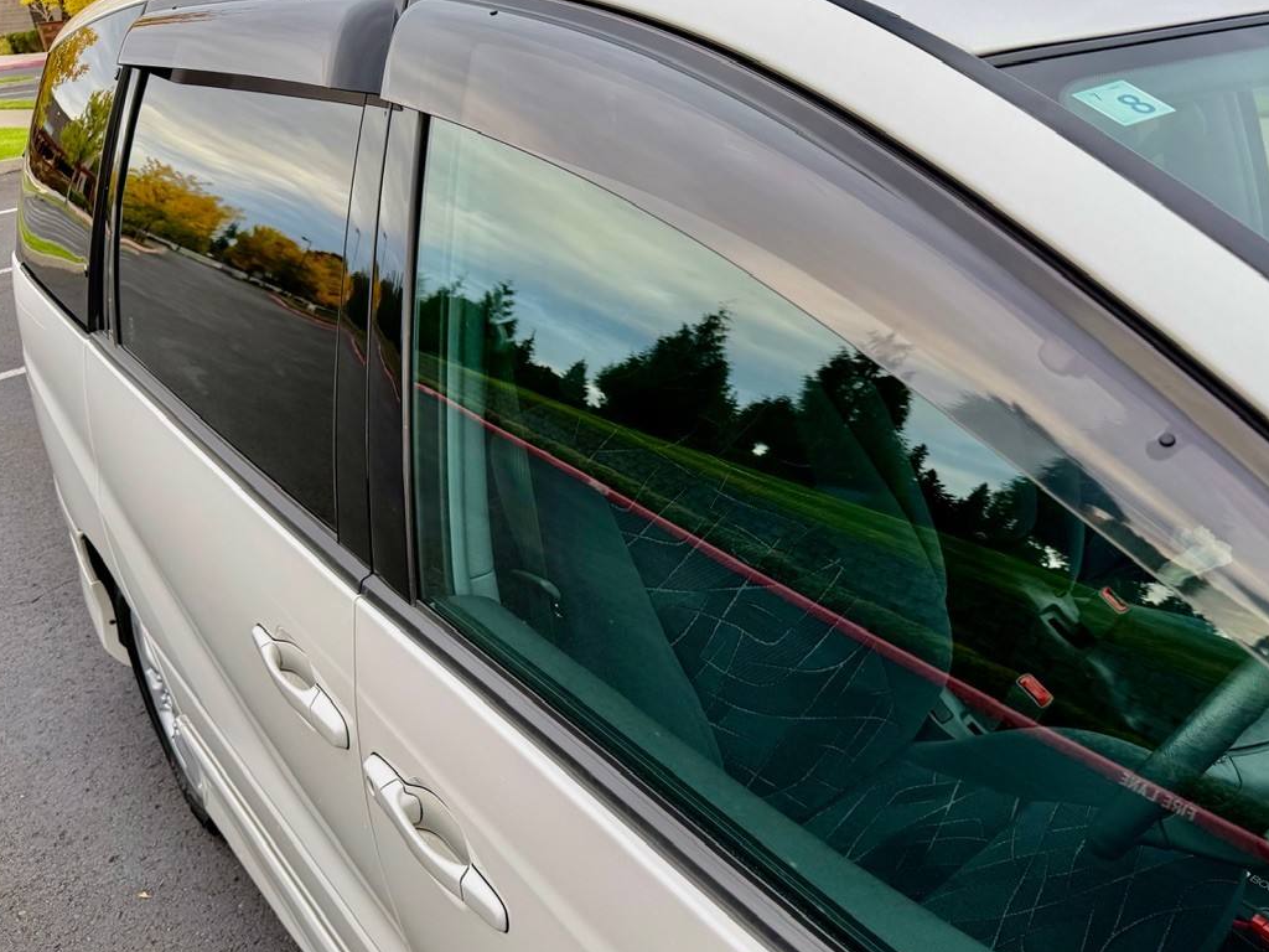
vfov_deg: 46.8
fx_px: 1100
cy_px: 449
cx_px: 757
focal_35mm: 30
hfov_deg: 59.5
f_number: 1.78
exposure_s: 1/397
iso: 80
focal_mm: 6.76
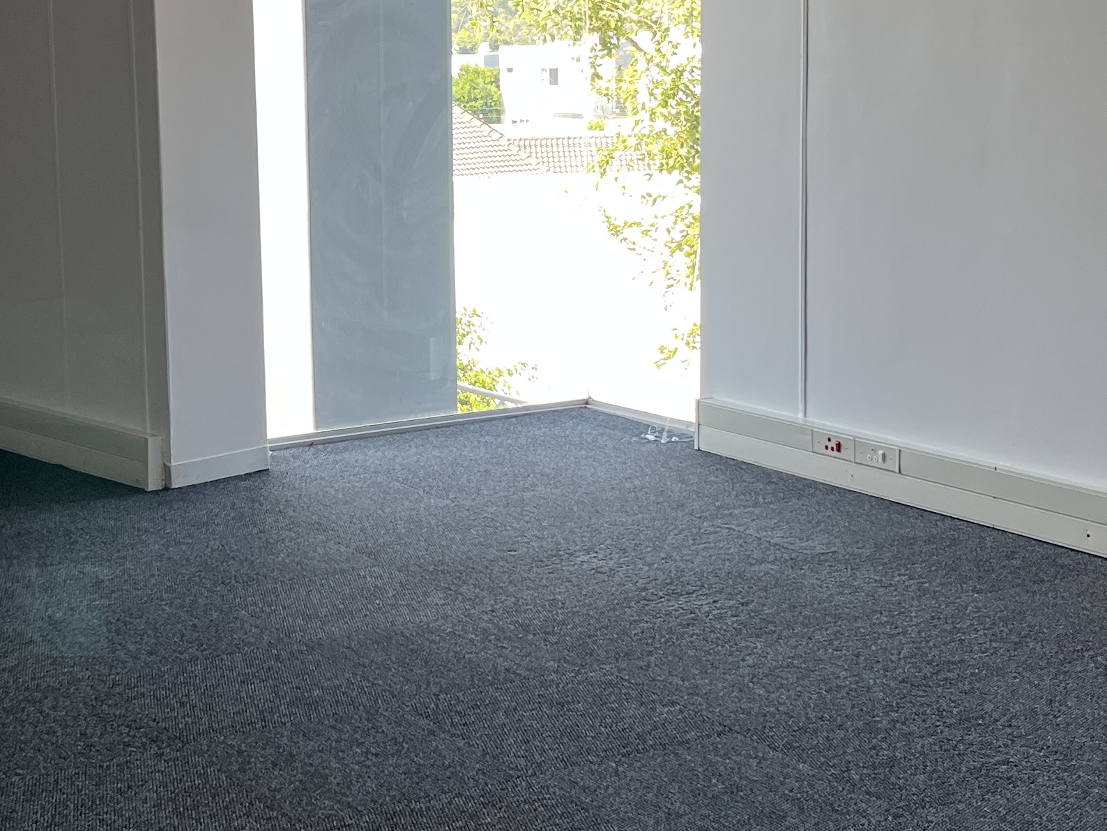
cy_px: 354
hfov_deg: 29.0
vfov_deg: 22.2
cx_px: 302
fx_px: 2111
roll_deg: +1.2
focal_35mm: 66
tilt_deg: -9.5
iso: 80
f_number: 1.6
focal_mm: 5.1
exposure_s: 1/100
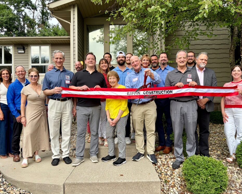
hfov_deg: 62.2
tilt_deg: +1.6
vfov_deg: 51.5
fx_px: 201
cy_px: 98
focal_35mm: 28
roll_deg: +0.7
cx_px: 121
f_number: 1.6
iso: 50
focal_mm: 5.96
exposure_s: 1/586
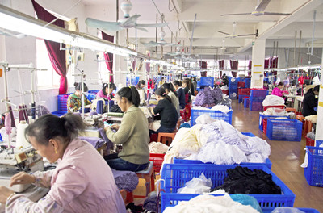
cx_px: 162
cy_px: 106
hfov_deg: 59.6
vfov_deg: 41.4
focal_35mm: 32
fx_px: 282
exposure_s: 1/400
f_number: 4.5
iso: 800
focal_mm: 21
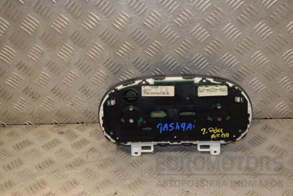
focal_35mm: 51
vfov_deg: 26.5
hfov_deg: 38.9
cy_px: 98
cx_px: 146
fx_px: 415
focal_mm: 34
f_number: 6.3
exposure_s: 1/200
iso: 800
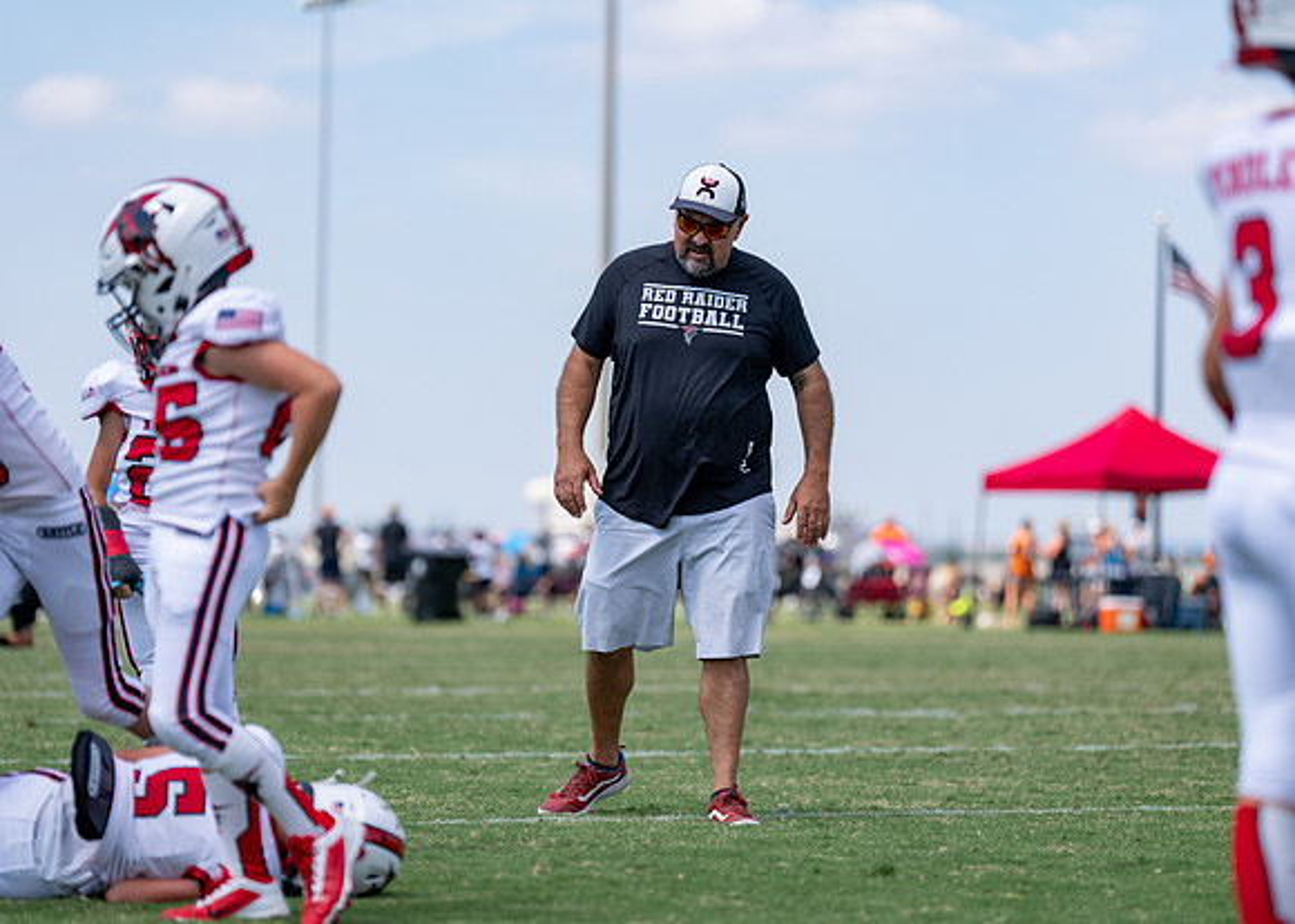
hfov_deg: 13.2
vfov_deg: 9.4
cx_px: 648
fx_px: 5595
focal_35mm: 152
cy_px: 462
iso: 200
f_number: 2.8
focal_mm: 144
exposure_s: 1/2500
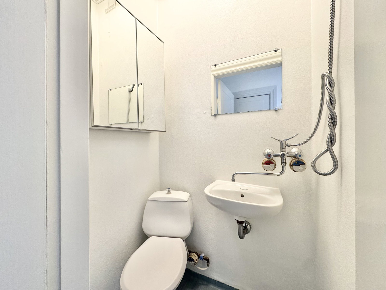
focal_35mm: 14
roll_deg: +0.9
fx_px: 156
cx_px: 193
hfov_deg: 102.1
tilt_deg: -0.9
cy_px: 145
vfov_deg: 85.7
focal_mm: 2.22
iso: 160
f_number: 2.2
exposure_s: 1/50
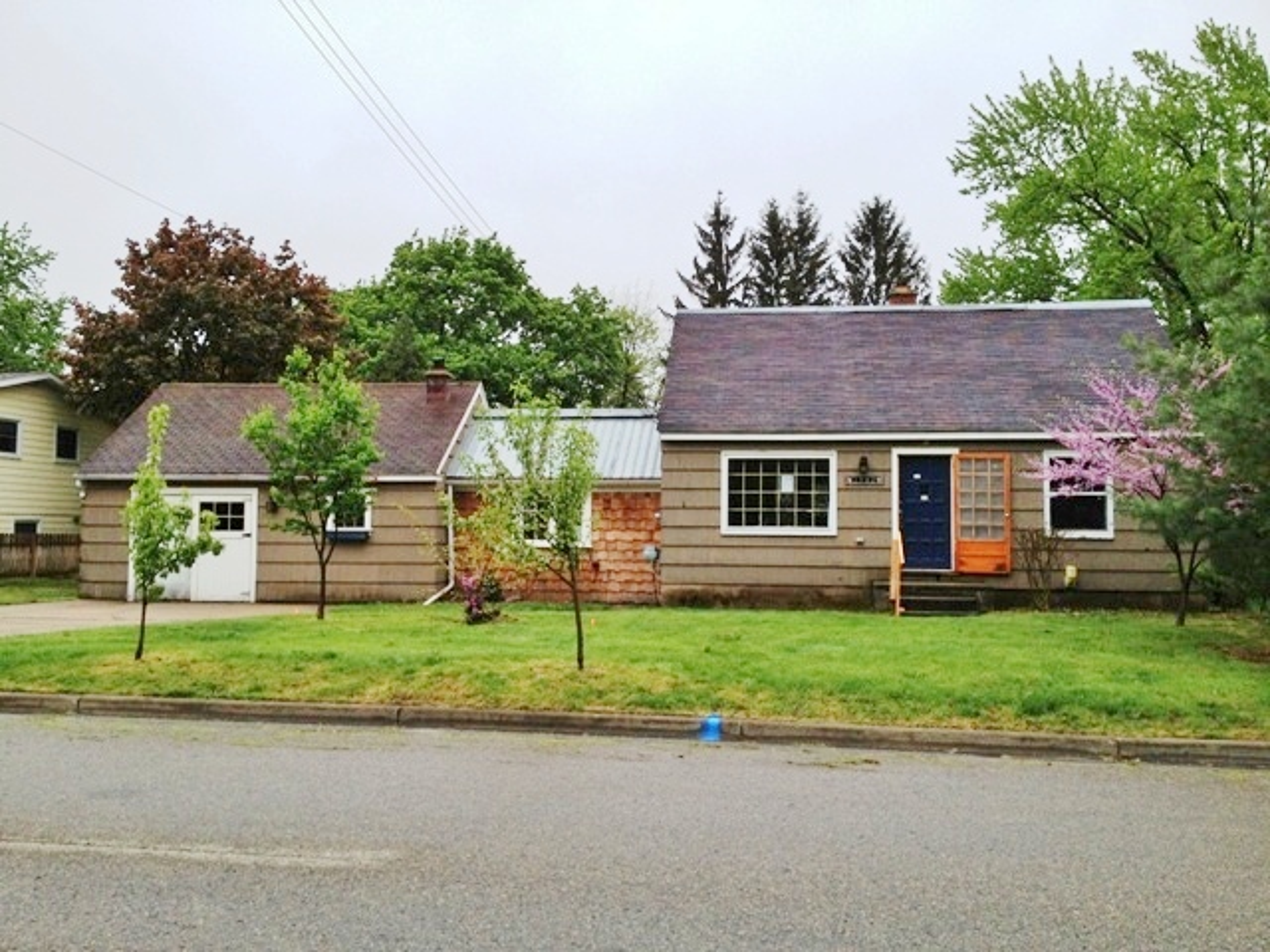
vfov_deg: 40.7
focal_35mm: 35
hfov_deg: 52.6
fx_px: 1284
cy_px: 476
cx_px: 635
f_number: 2.4
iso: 50
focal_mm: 4.28
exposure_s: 1/493
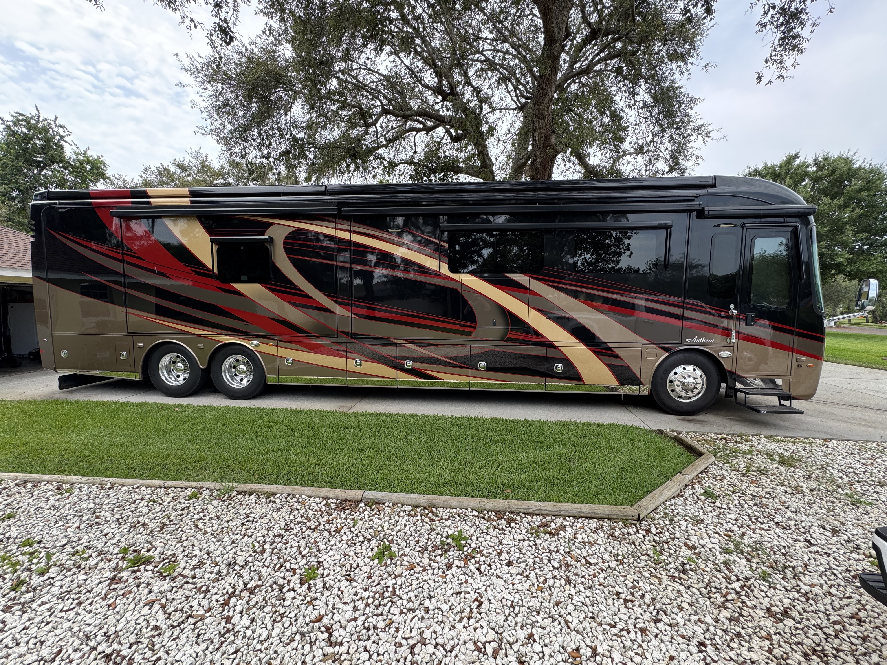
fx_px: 359
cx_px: 444
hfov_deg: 102.1
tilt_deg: -5.5
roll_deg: +0.5
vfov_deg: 85.7
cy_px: 332
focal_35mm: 14
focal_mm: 2.22
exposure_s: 1/236
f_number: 2.2
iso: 40
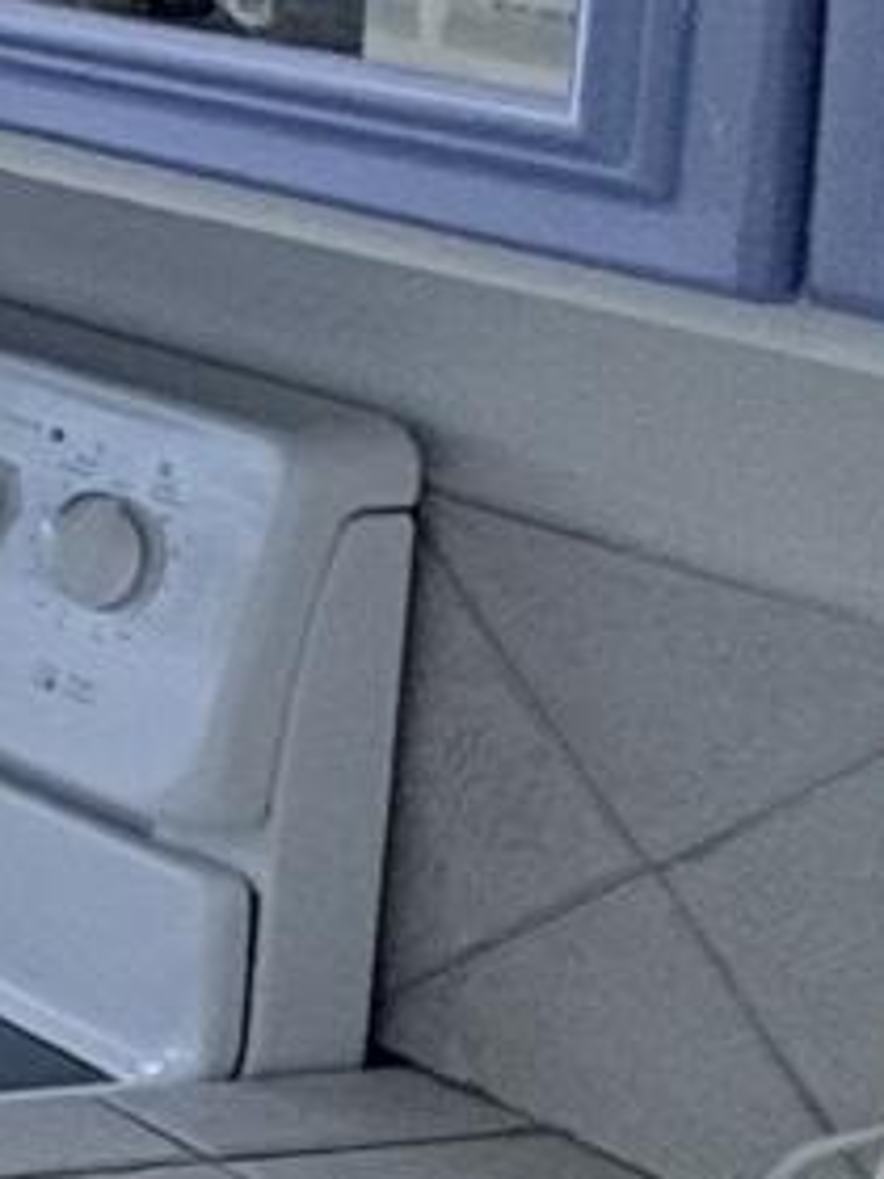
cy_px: -173
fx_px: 3405
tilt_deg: -5.6
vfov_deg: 18.7
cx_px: -2168
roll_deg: -0.9
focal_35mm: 100
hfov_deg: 9.4
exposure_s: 1/133
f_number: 2.2
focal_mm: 2.22
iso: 64
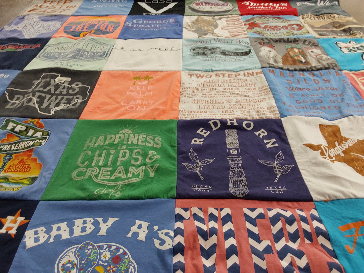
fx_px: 294
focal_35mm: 28
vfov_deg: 49.7
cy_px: 136
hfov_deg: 63.4
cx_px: 182
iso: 100
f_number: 1.9
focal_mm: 2.91
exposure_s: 1/60
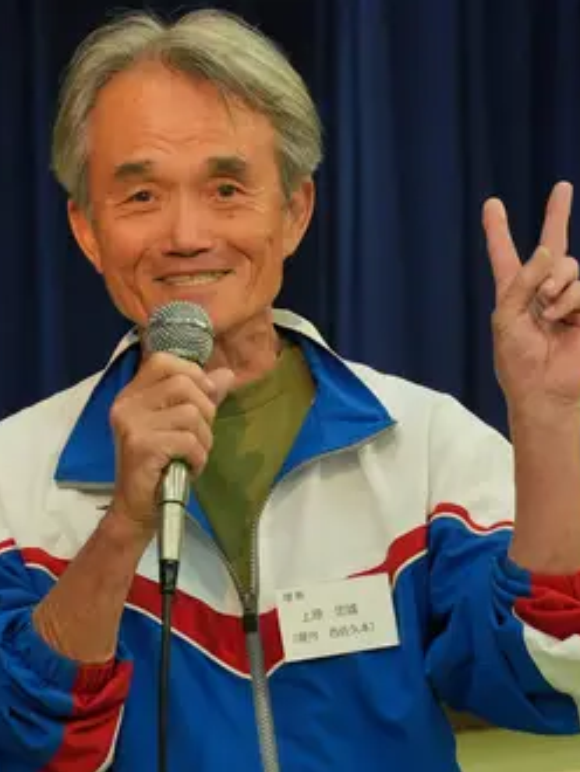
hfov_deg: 9.1
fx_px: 3653
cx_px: 222
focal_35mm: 164
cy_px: 385
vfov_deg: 12.1
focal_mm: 75
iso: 1600
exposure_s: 1/125
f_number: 5.6
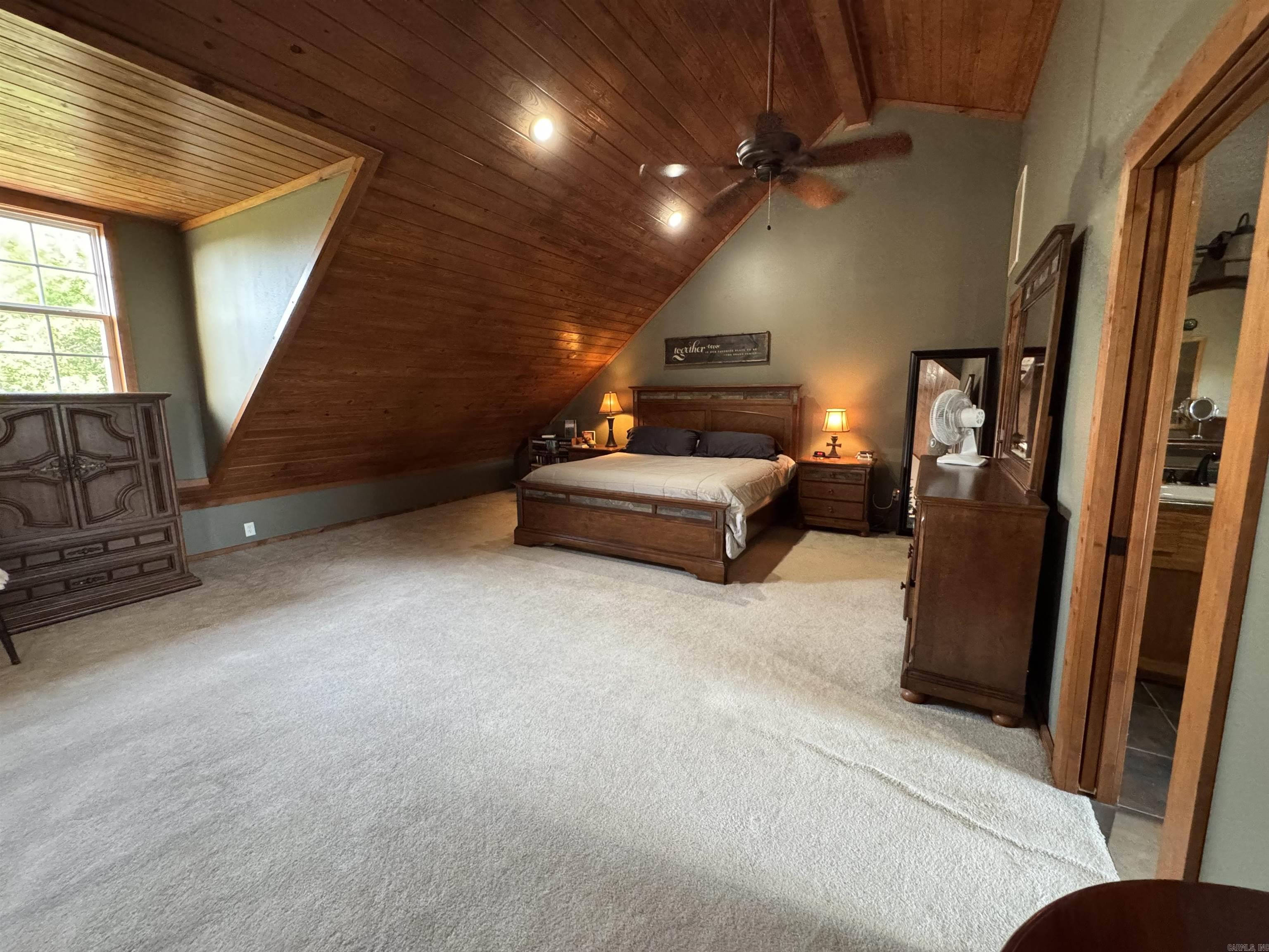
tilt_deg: -9.8
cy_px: 476
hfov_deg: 102.1
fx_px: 513
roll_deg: -0.5
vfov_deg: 85.7
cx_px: 634
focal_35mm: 14
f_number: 2.2
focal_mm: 2.22
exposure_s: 1/60
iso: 1000
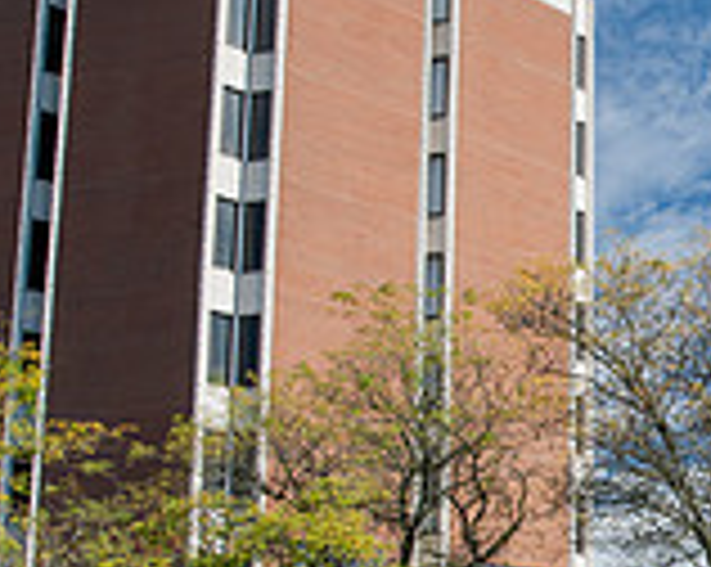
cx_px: 855
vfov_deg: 21.5
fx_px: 1450
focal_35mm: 69
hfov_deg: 24.9
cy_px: 533
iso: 500
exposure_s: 1/320
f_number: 7.1
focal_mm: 20
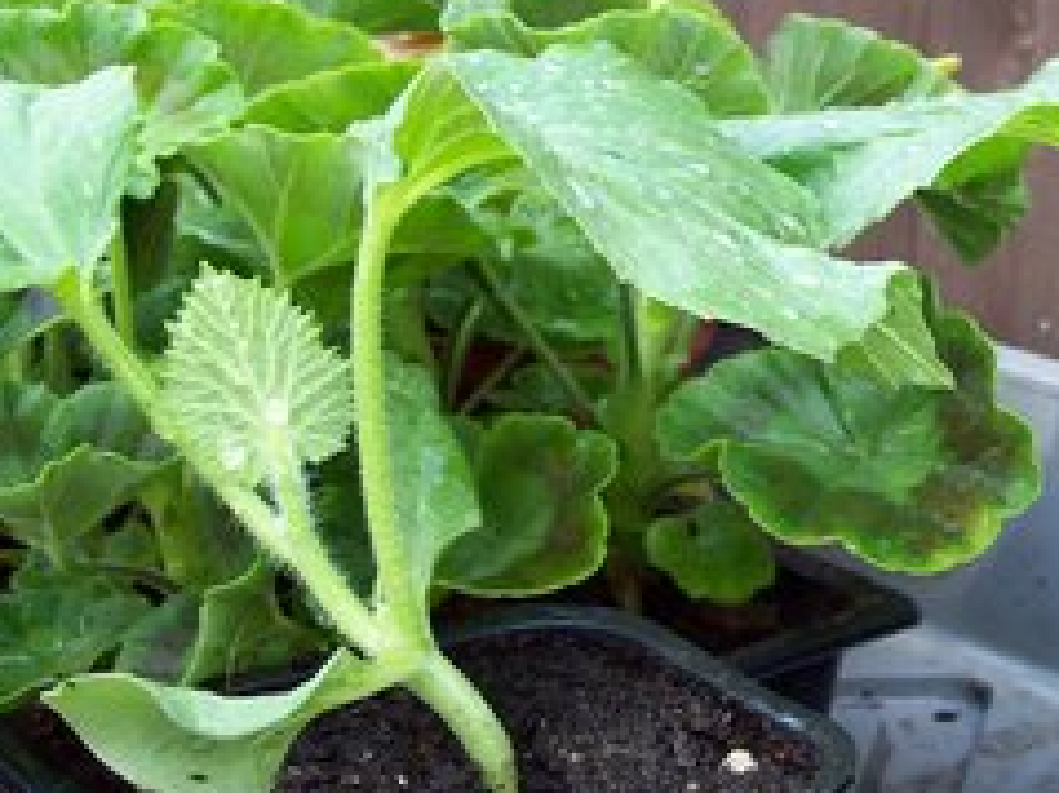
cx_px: 873
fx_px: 2538
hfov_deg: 23.2
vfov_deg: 17.7
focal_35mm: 83
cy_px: 239
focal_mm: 7.6
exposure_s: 1/117
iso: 80
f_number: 3
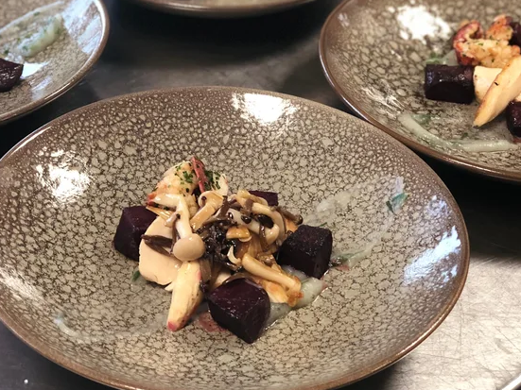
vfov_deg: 18.4
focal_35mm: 80
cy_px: 145
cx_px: 209
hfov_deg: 24.4
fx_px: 1204
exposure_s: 1/33
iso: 125
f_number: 2.8
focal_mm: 6.6
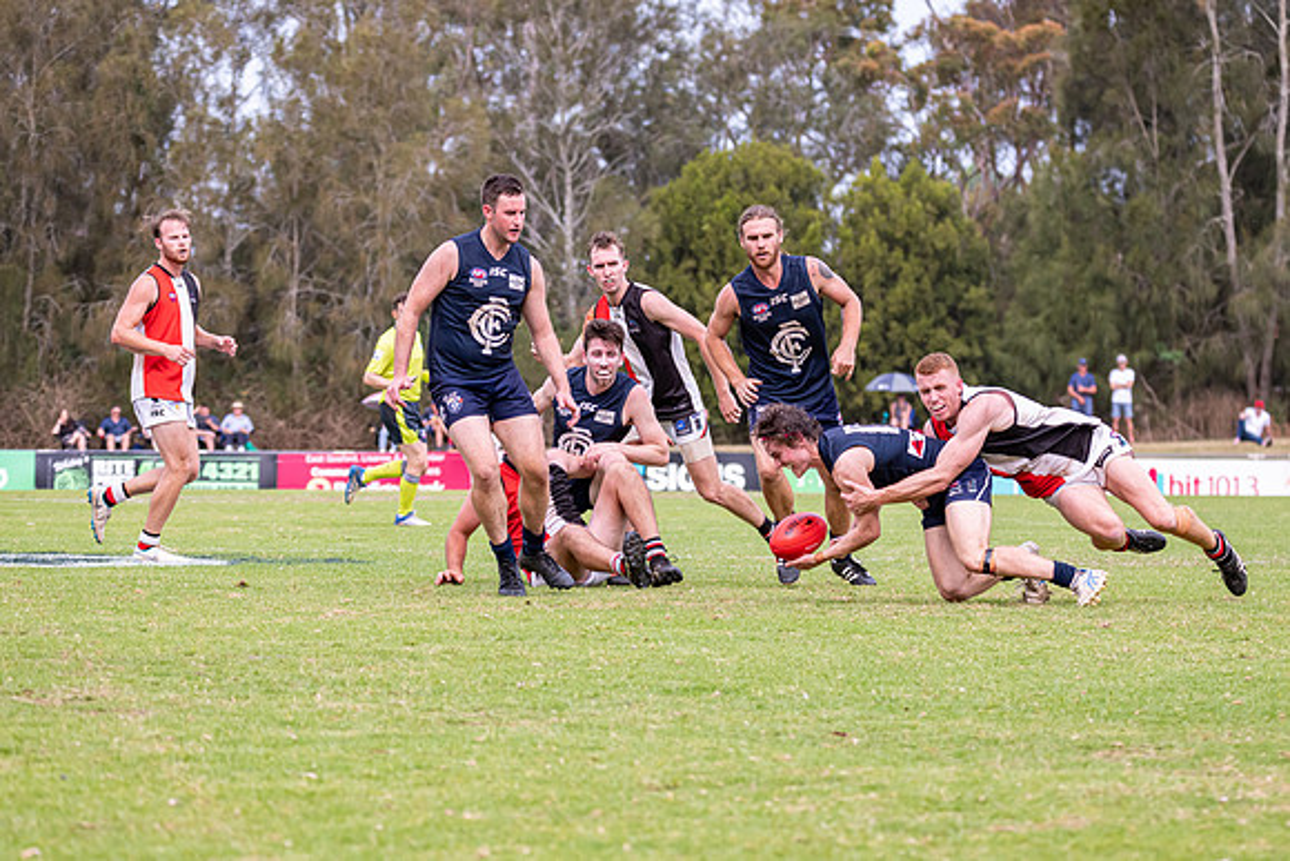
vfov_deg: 7.4
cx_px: 672
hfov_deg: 11.1
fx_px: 6661
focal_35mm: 186
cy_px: 447
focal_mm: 150
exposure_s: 1/1000
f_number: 6.3
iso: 800
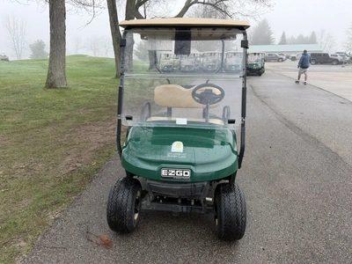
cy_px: 132
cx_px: 176
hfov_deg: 71.6
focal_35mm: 24
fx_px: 244
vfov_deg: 56.8
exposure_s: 1/822
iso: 80
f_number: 1.78
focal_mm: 6.76
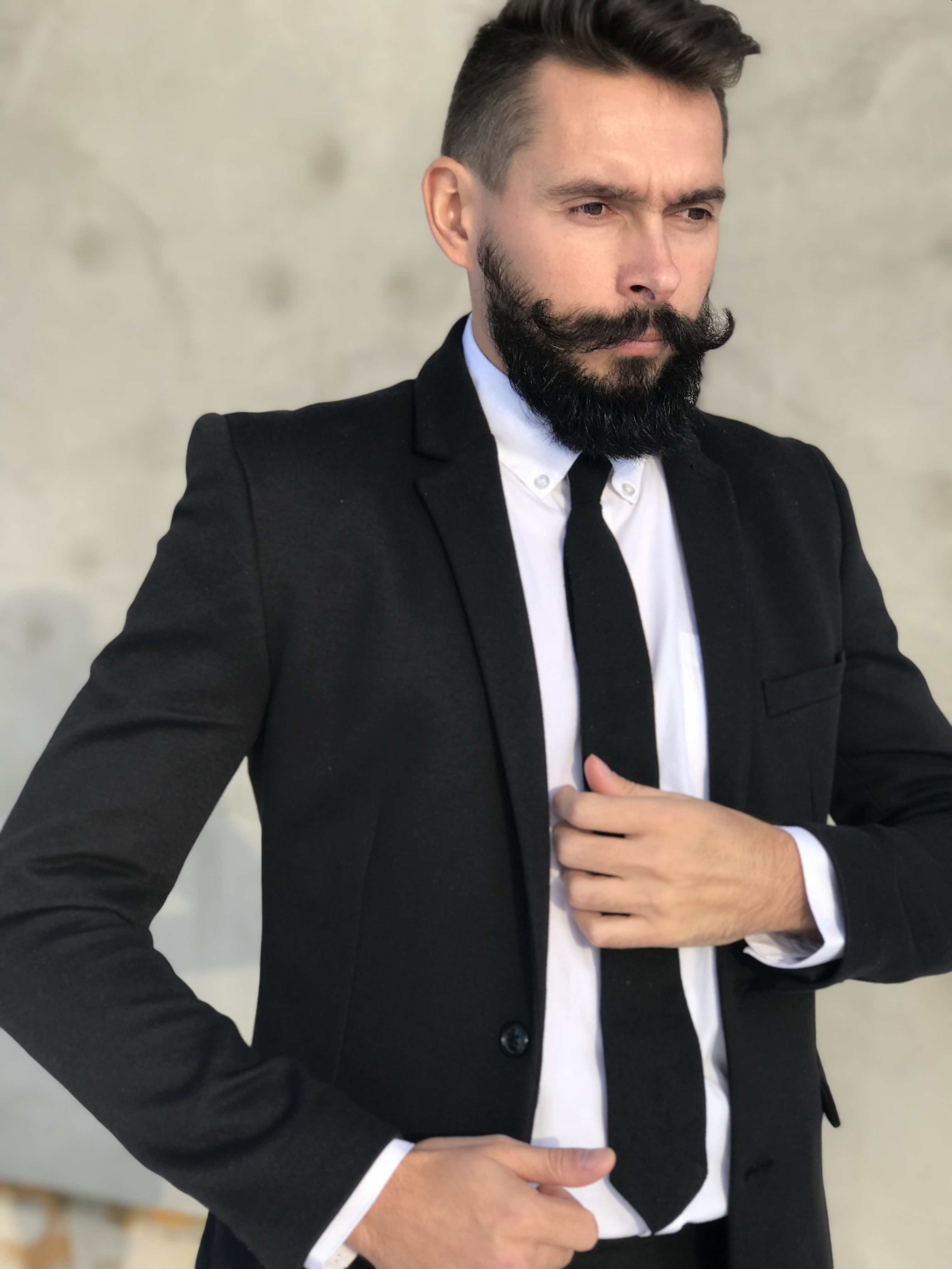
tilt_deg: -4.6
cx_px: 476
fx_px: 2090
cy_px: 634
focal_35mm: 57
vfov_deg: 33.8
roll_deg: +1.1
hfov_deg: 25.7
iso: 20
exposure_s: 1/277
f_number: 2.8
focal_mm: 6.6
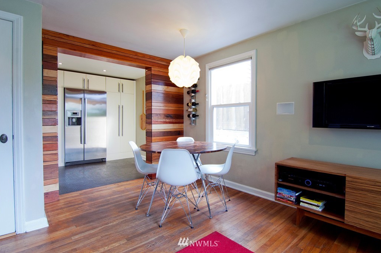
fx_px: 185
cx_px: 199
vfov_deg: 68.7
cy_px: 122
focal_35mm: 18
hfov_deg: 91.5
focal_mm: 11
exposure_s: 1/5
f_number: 2.8
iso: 200
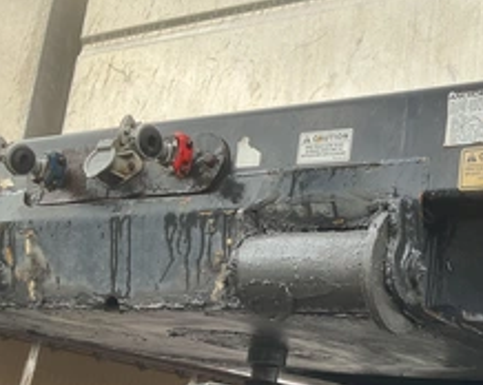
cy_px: 308
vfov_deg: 28.5
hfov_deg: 33.9
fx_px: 743
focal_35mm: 52
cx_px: 441
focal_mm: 3
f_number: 1.8
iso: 25
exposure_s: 1/122
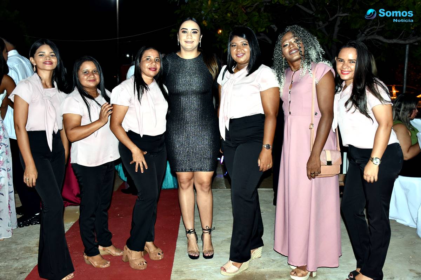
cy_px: 140
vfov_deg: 34.2
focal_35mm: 39
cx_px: 210
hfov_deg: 49.6
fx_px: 456
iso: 1000
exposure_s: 1/80
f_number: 3.8
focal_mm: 26
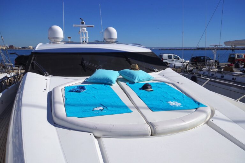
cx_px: 122
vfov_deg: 43.6
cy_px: 82
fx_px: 204
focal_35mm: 30
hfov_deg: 61.9
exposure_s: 1/640
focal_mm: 20
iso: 400
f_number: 16
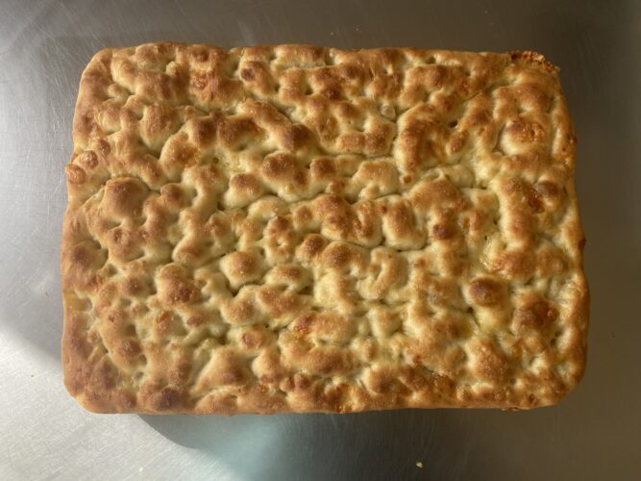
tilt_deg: -81.9
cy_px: 240
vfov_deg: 53.0
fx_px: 481
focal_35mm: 26
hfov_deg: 67.3
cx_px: 320
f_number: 1.8
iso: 40
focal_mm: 4.25
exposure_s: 1/122
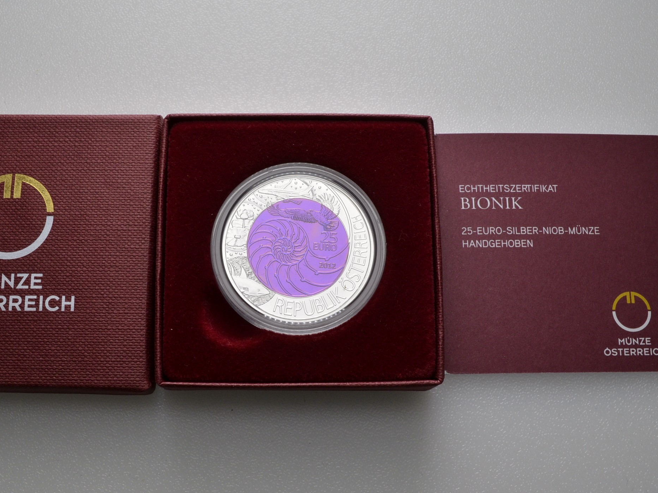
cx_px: 282
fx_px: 798
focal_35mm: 42
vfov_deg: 34.3
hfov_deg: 44.7
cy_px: 264
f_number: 14
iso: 400
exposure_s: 1/250
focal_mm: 22
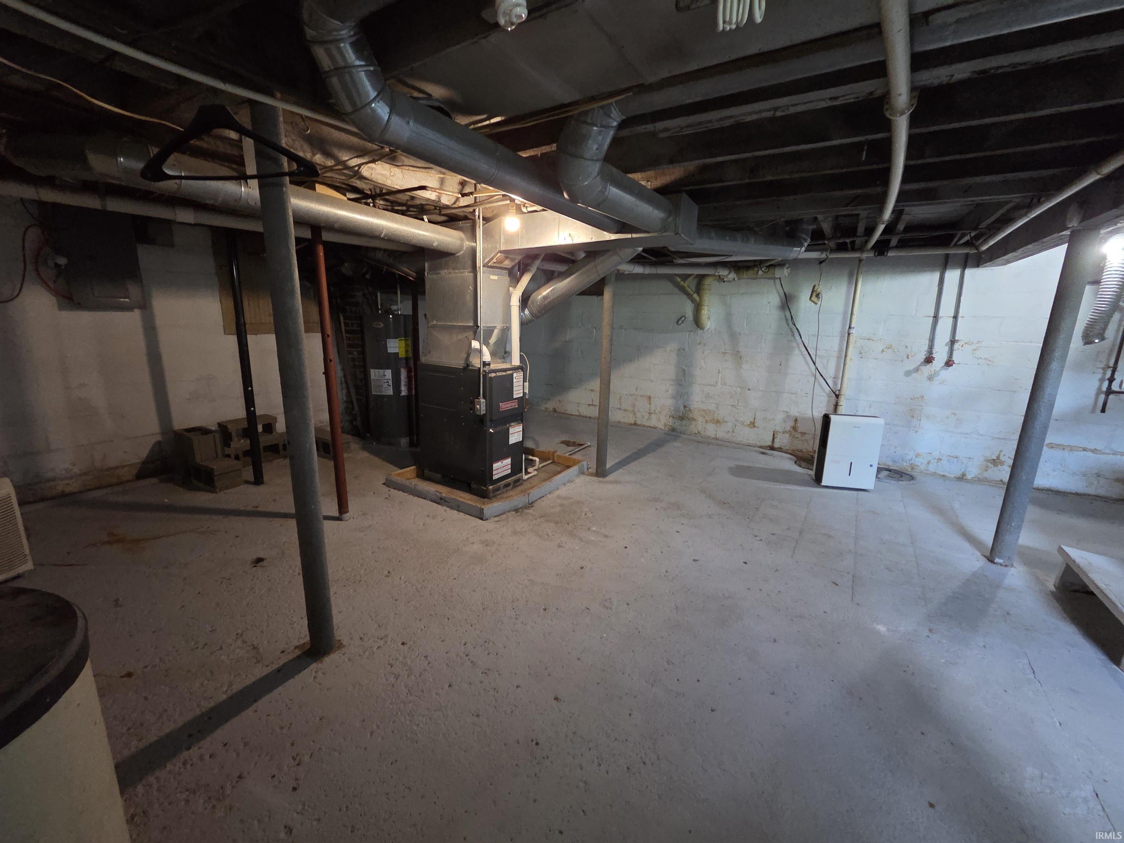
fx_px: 422
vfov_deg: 89.9
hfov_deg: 106.2
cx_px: 562
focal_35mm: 13
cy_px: 422
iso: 1250
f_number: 2.2
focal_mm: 2.2
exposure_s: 1/30
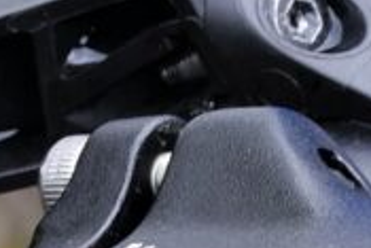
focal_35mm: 205
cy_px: 516
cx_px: -282
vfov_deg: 6.5
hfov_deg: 9.6
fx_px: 2114
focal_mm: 13
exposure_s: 1/30
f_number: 5.6
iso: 160
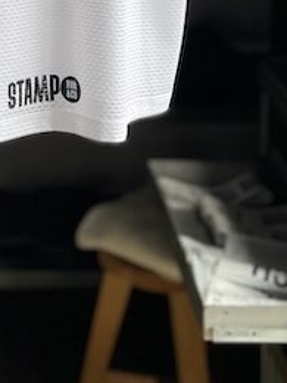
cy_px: -171
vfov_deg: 18.4
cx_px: -66
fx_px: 1061
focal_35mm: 96
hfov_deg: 14.8
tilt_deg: -4.6
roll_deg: +1.5
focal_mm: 4.2
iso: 50
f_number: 1.6
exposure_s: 1/384
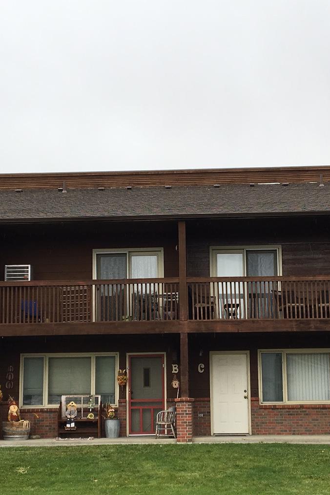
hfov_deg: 22.6
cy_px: 290
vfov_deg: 33.3
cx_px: 172
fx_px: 824
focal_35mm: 60
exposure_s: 1/254
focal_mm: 4.15
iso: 25
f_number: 2.2
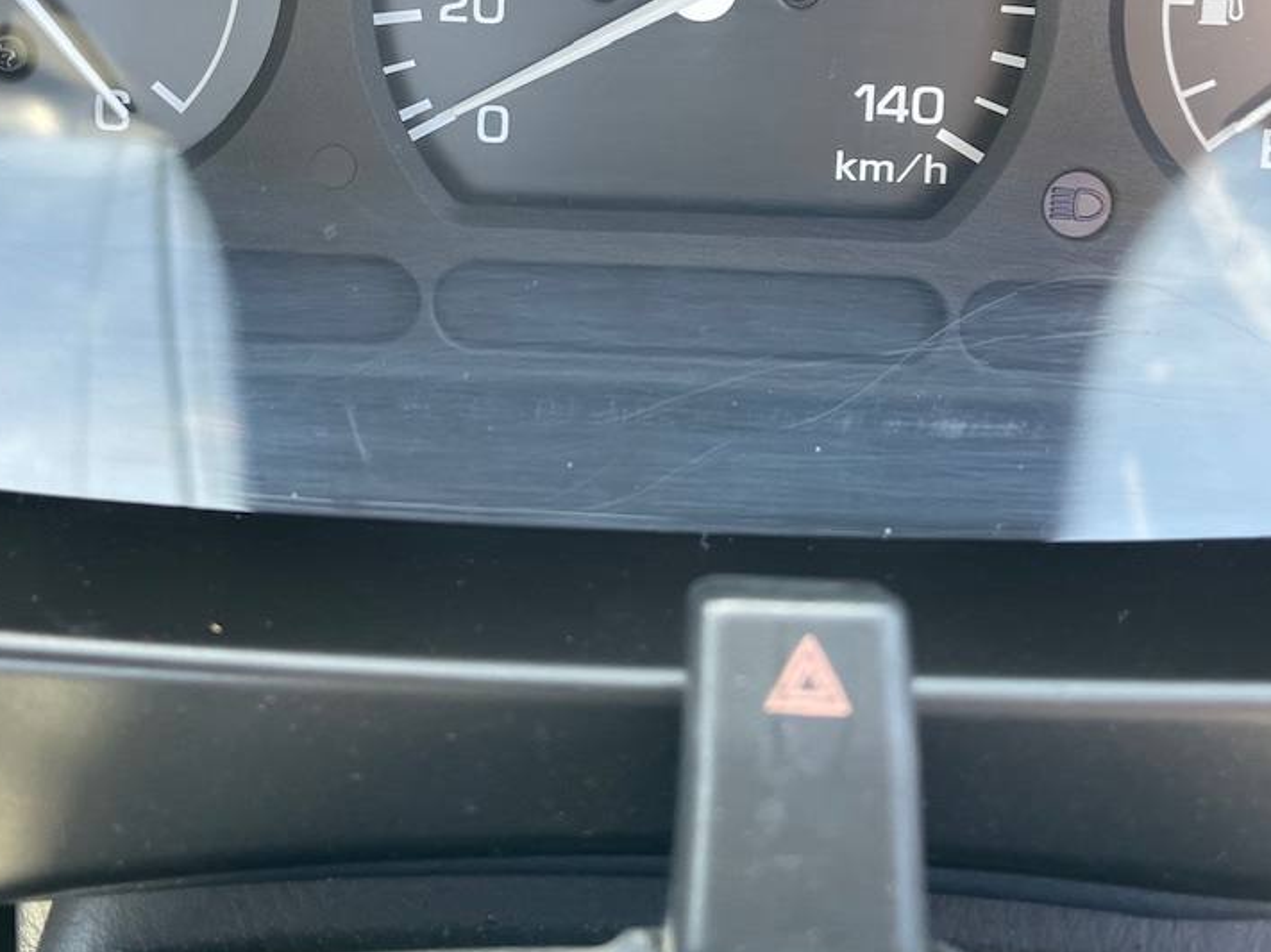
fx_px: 1652
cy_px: 109
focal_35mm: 45
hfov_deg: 42.1
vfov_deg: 30.8
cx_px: 631
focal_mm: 5.1
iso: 100
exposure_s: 1/121
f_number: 1.6
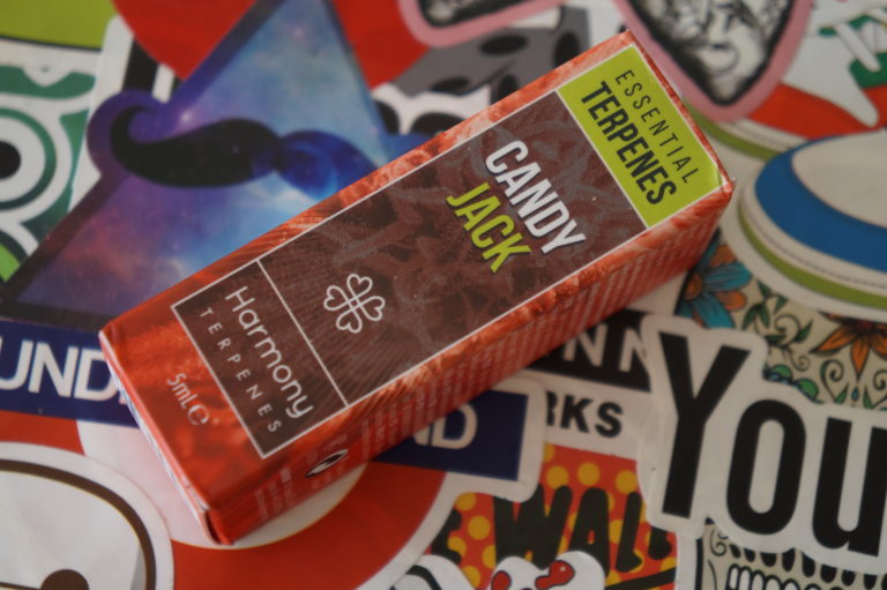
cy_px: 295
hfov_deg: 26.5
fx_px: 1884
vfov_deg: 17.8
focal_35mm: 76
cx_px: 444
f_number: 5
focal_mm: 51
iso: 500
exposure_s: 1/160
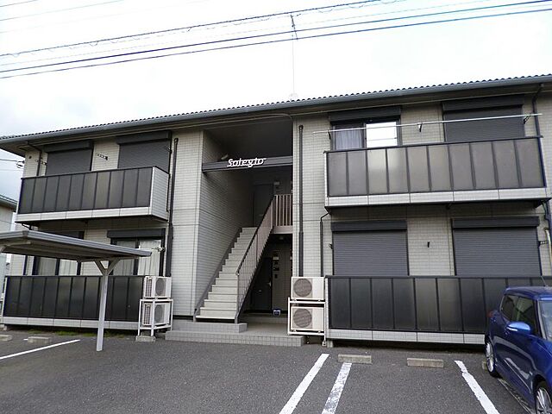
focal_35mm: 24
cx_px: 276
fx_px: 383
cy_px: 207
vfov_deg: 56.8
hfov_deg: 71.6
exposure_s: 1/200
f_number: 2.5
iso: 100
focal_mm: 4.3
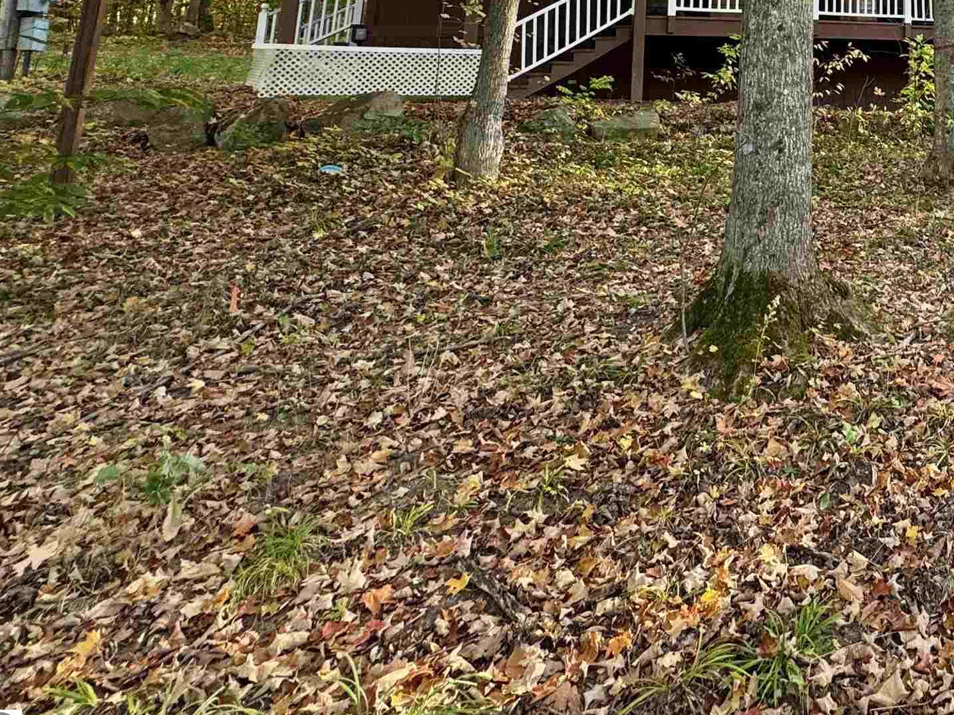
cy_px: -17
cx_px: 1001
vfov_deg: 40.3
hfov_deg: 47.2
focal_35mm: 30
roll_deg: +2.1
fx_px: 827
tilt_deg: +9.3
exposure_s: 1/99
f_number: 2.2
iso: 100
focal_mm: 2.22
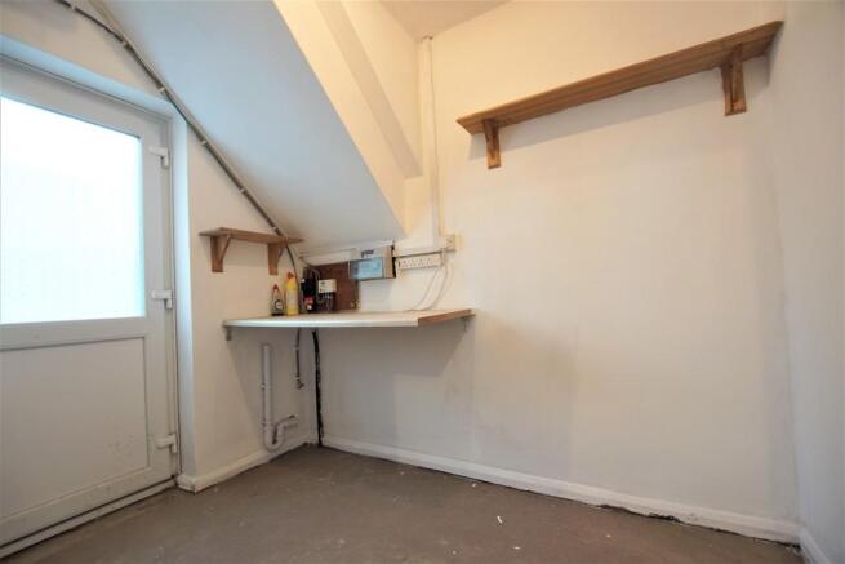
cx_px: 422
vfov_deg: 77.4
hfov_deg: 100.4
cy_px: 282
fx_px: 352
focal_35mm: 15
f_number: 3.5
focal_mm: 10
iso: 250
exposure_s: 1/20
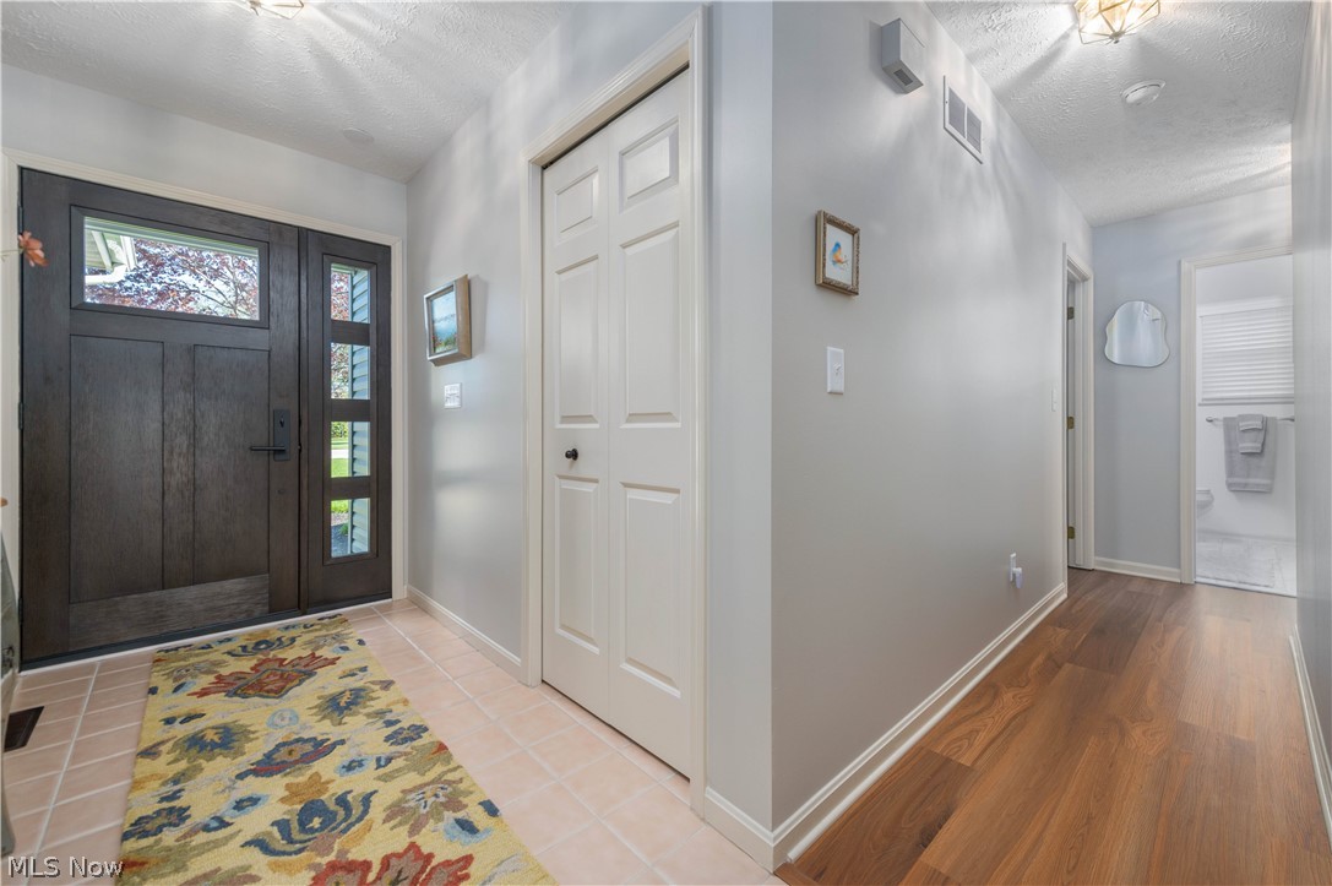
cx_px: 666
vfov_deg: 81.1
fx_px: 518
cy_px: 443
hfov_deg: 104.3
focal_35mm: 14
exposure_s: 1/60
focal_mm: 14
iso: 200
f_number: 8
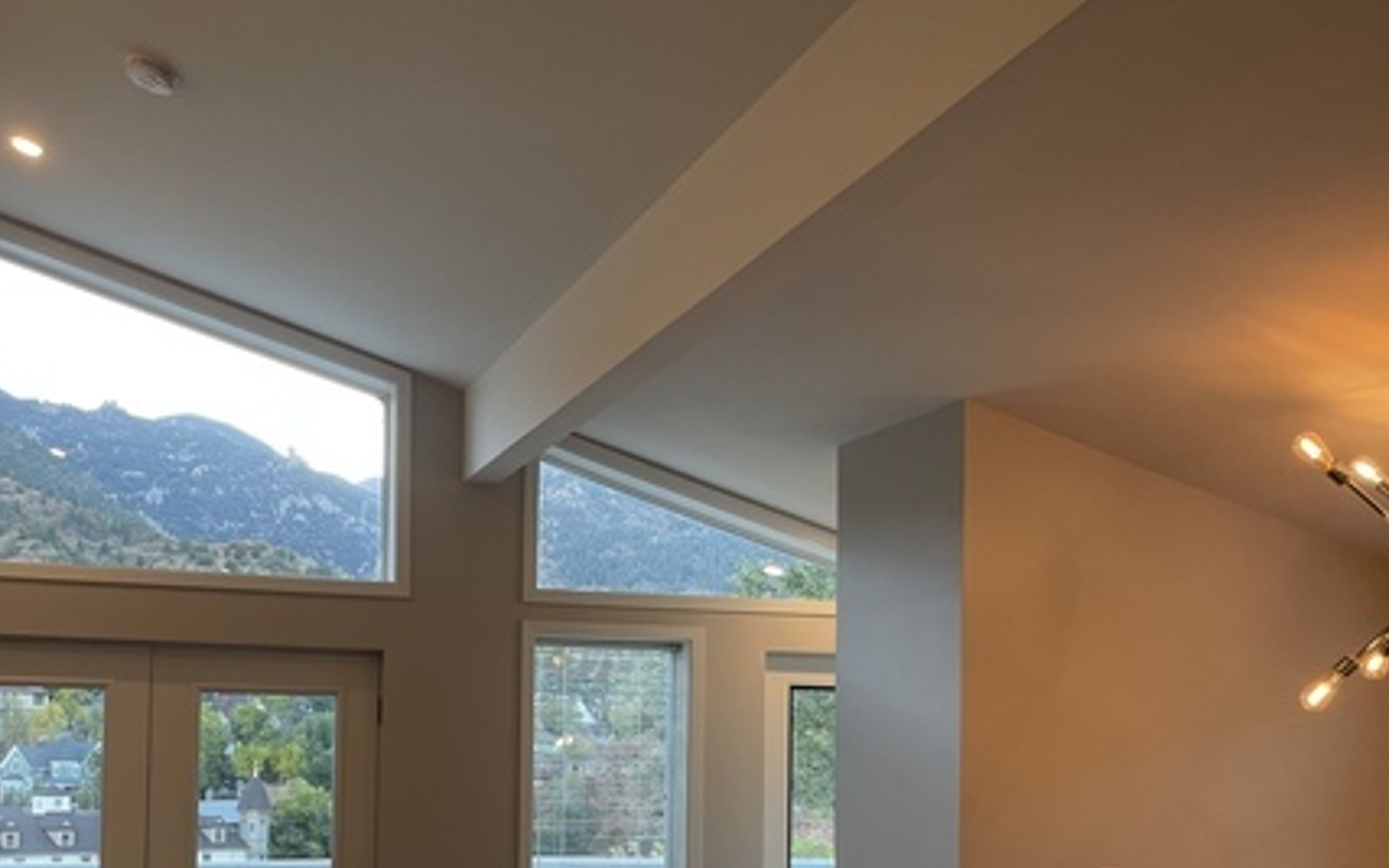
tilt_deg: +1.3
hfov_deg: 46.0
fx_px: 1628
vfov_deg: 28.9
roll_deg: -1.0
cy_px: 744
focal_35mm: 43
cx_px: 568
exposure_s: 1/120
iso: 100
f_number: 1.6
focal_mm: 4.2
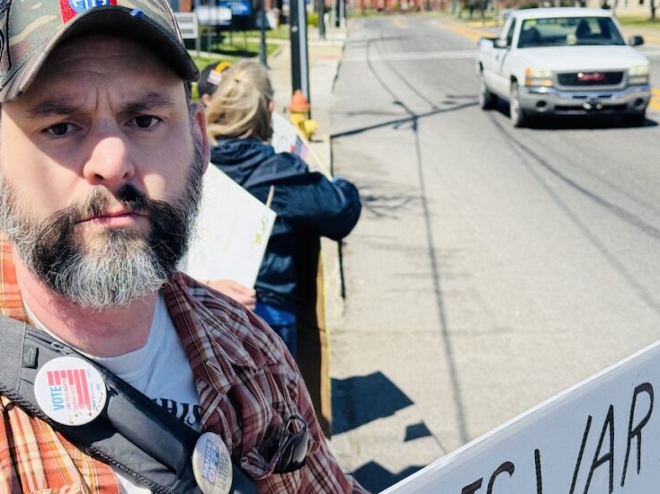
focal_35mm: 67
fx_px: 1277
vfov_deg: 21.9
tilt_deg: -9.6
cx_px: 221
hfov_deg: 28.8
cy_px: 212
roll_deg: -0.1
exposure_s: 1/3817
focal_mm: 6.76
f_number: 1.78
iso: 64
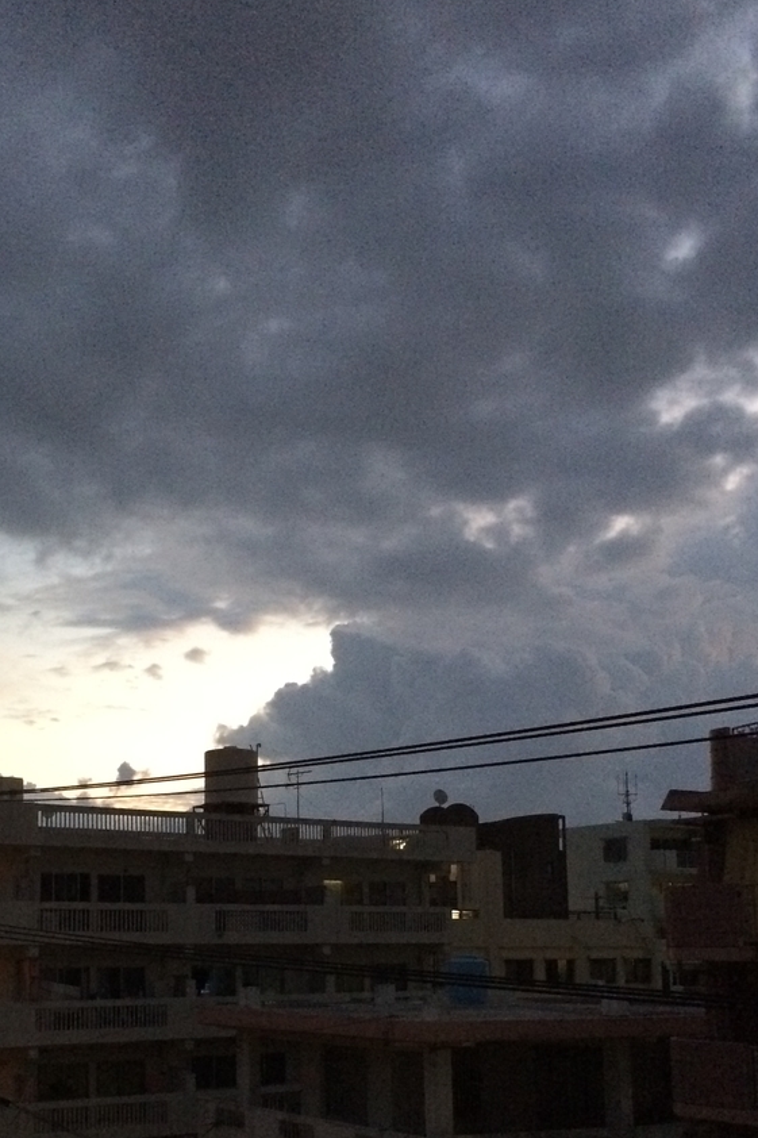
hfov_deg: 30.9
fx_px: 1359
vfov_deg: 44.5
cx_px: 246
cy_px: 791
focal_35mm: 43
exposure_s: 1/15
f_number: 2.2
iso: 400
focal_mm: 4.15
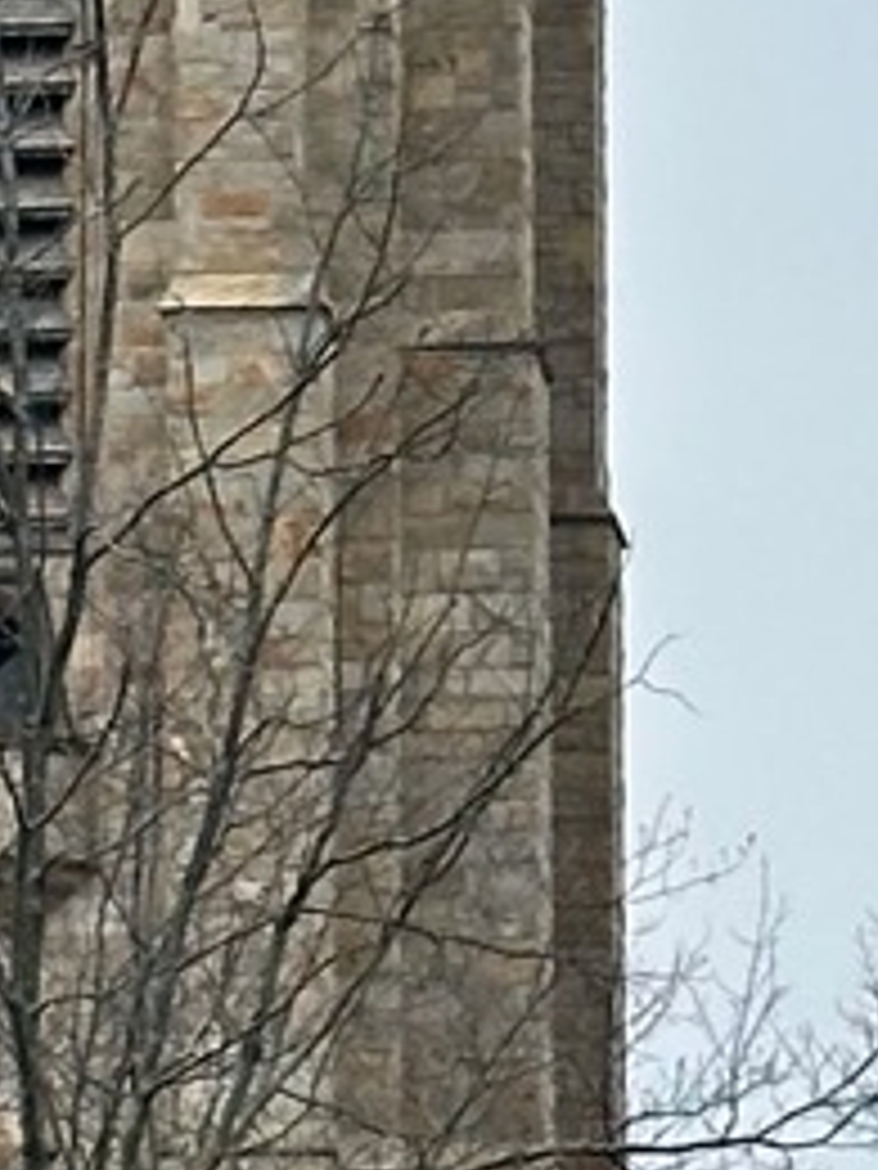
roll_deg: +0.1
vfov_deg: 5.6
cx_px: -162
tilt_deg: +14.4
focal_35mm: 354
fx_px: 11972
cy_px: -130
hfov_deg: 4.2
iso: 64
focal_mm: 6.86
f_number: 1.78
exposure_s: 1/5263
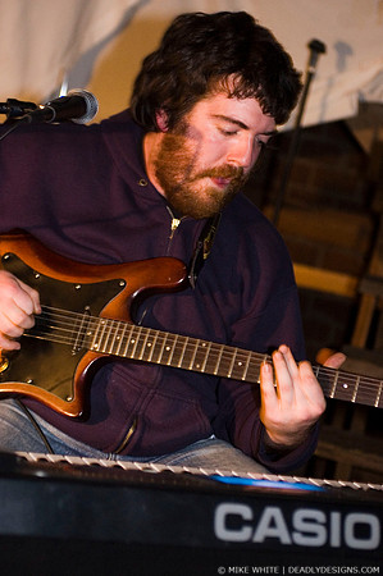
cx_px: 192
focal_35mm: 87
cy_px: 288
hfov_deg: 15.7
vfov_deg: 23.4
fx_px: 1391
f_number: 2.8
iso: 800
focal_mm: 58
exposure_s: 1/15
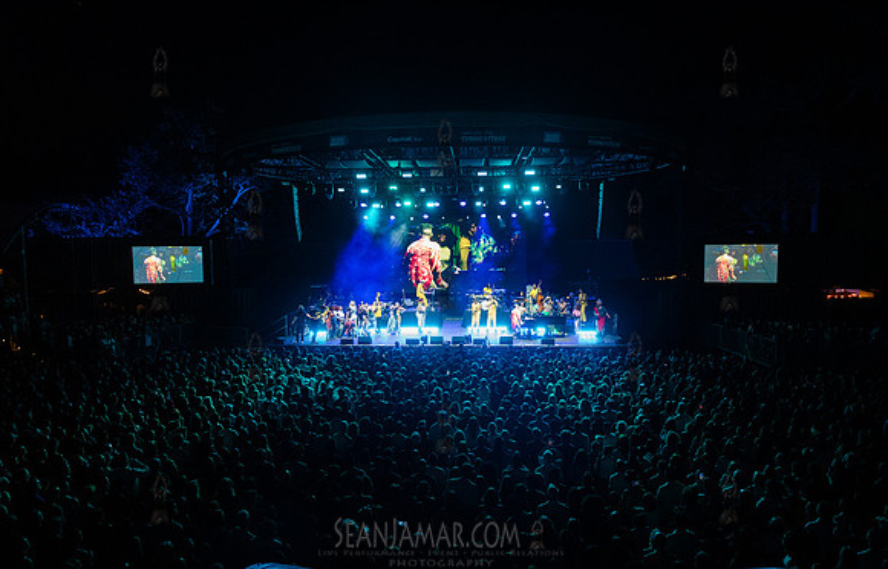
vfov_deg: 50.7
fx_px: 600
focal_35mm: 25
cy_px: 295
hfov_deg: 73.0
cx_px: 444
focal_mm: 24
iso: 6400
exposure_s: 1/320
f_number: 3.5
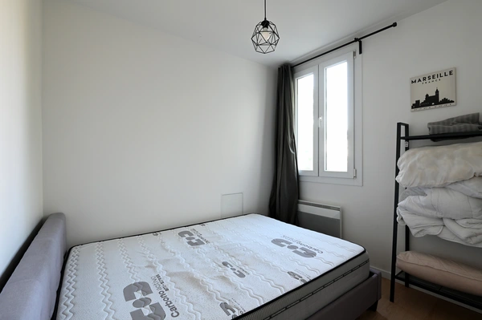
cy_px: 160
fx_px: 214
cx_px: 241
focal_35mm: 16
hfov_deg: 96.8
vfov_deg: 73.6
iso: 400
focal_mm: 16
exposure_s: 1/2.5
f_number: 11
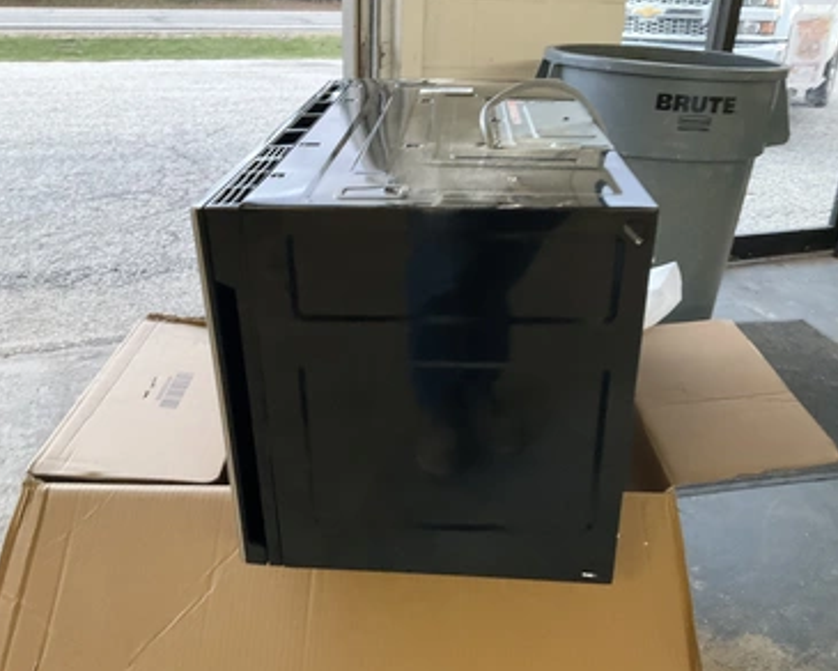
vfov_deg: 47.1
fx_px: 769
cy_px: 331
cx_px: 441
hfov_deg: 57.1
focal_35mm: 31
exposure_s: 1/40
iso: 320
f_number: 1.8
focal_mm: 3
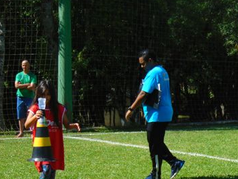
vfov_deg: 13.5
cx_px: 170
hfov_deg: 18.0
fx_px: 749
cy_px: 133
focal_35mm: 109
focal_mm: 10.8
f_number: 3.6
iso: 80
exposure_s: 1/640
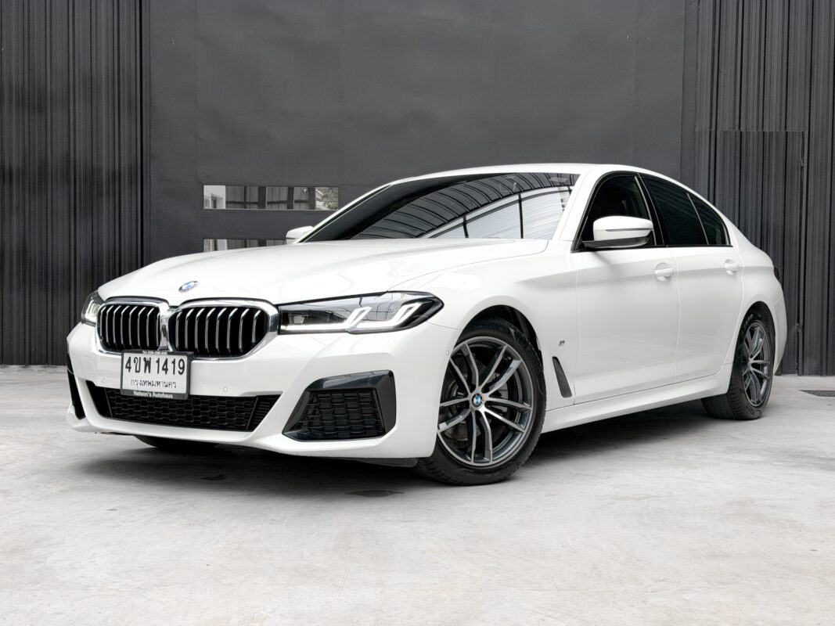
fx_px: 1158
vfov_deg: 30.3
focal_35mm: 48
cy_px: 313
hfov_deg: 39.7
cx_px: 418
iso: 64
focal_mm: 6.76
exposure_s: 1/850
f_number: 1.8
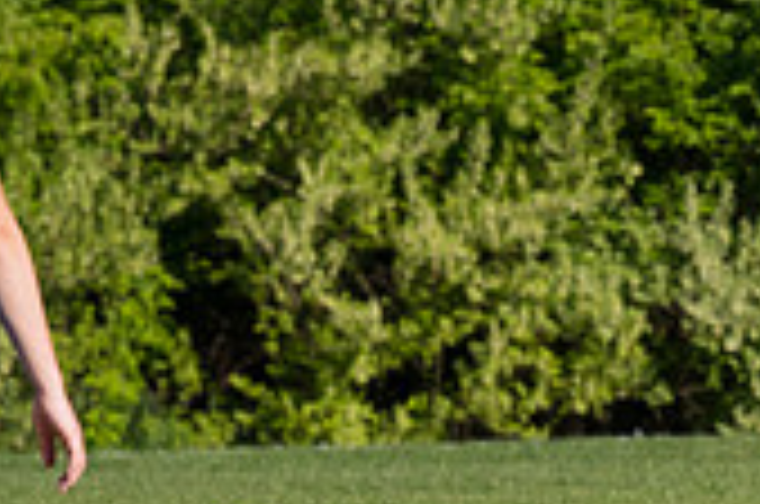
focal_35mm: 1030
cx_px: 1156
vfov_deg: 1.3
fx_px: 21703
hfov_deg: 2.0
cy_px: 392
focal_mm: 200
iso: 250
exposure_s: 1/1600
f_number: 5.6
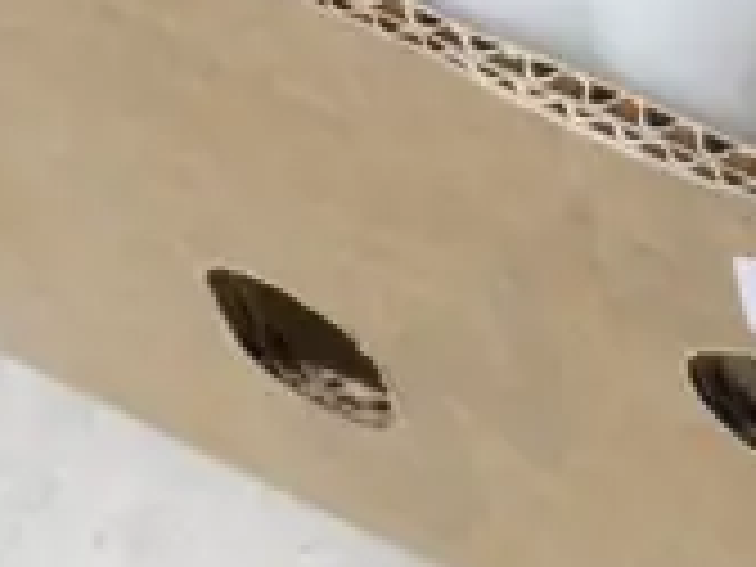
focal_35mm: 304
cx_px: 2174
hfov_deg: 6.1
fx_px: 6639
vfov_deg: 4.7
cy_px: -880
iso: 2500
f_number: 5.3
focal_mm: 25
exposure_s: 1/60
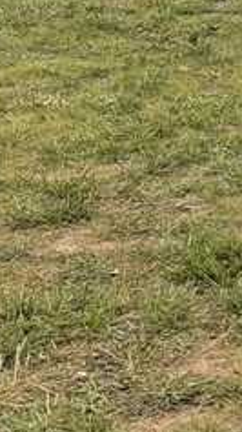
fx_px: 1291
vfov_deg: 18.9
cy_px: 124
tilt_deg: -13.9
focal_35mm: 113
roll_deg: -0.1
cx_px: 682
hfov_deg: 9.0
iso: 320
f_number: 1.78
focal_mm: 6.76
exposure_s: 1/6711
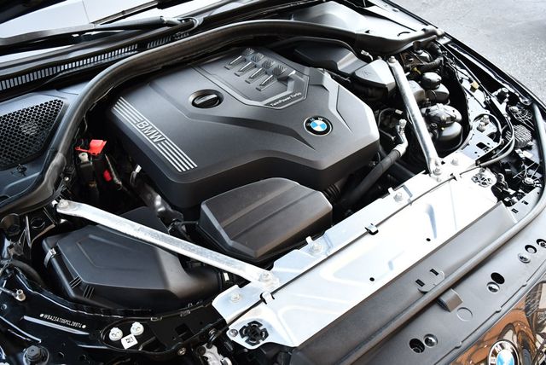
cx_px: 273
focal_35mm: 36
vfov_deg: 36.9
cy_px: 182
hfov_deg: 53.1
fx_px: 546
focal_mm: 18
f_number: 3.5
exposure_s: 1/200
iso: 800
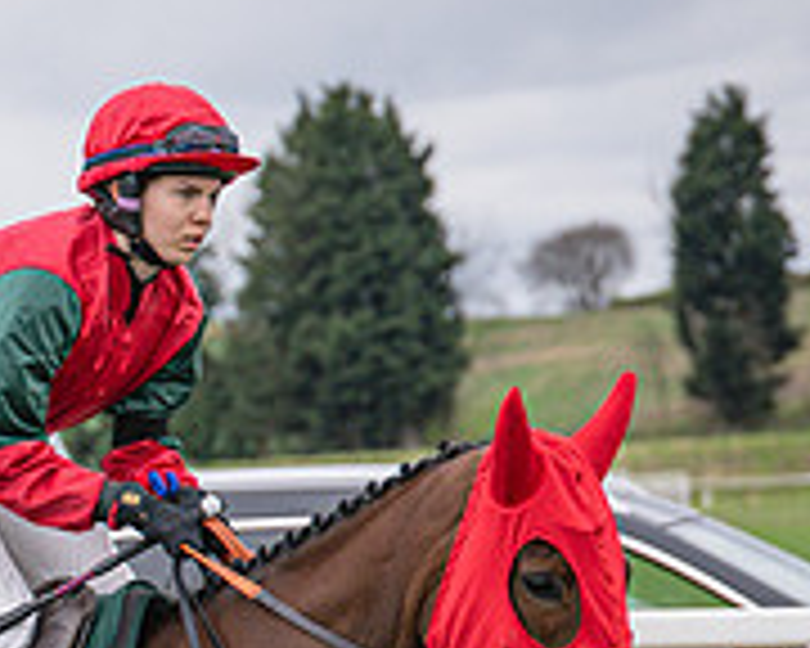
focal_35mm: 332
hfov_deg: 5.8
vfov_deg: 4.6
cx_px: -71
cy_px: 853
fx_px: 7959
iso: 400
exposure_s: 1/1600
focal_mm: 70
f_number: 3.2
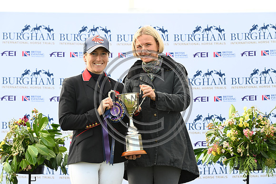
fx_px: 805
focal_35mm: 105
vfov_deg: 13.0
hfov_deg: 19.5
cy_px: 92
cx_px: 138
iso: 900
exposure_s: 1/800
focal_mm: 105
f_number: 5.6
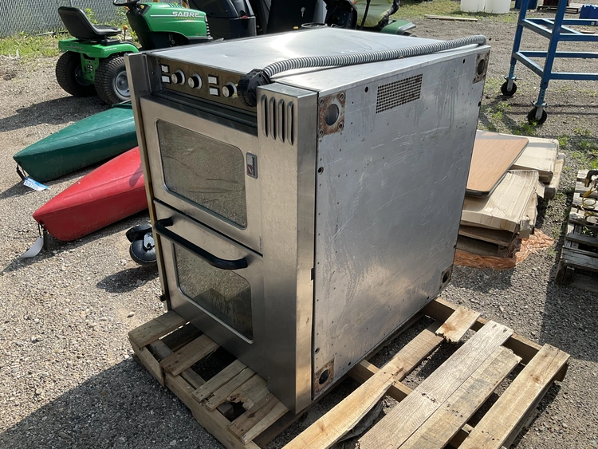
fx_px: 501
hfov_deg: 61.6
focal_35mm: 29
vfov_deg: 48.3
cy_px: 224
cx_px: 299
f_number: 1.8
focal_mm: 3
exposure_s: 1/1250
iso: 25
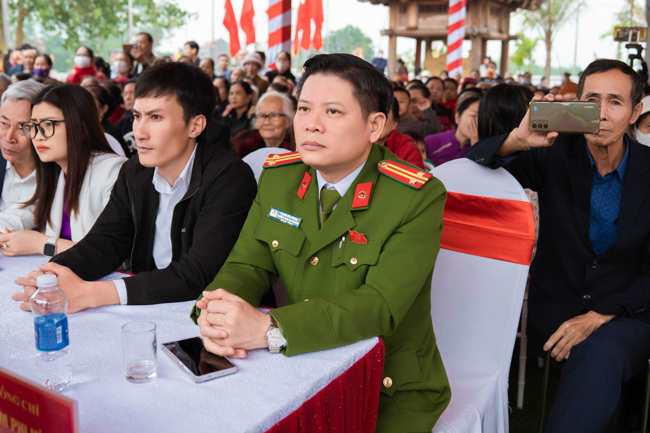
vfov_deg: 35.9
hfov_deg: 51.9
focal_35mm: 37
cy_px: 216
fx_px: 668
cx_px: 325
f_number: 2.8
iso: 125
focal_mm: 25
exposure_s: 1/320
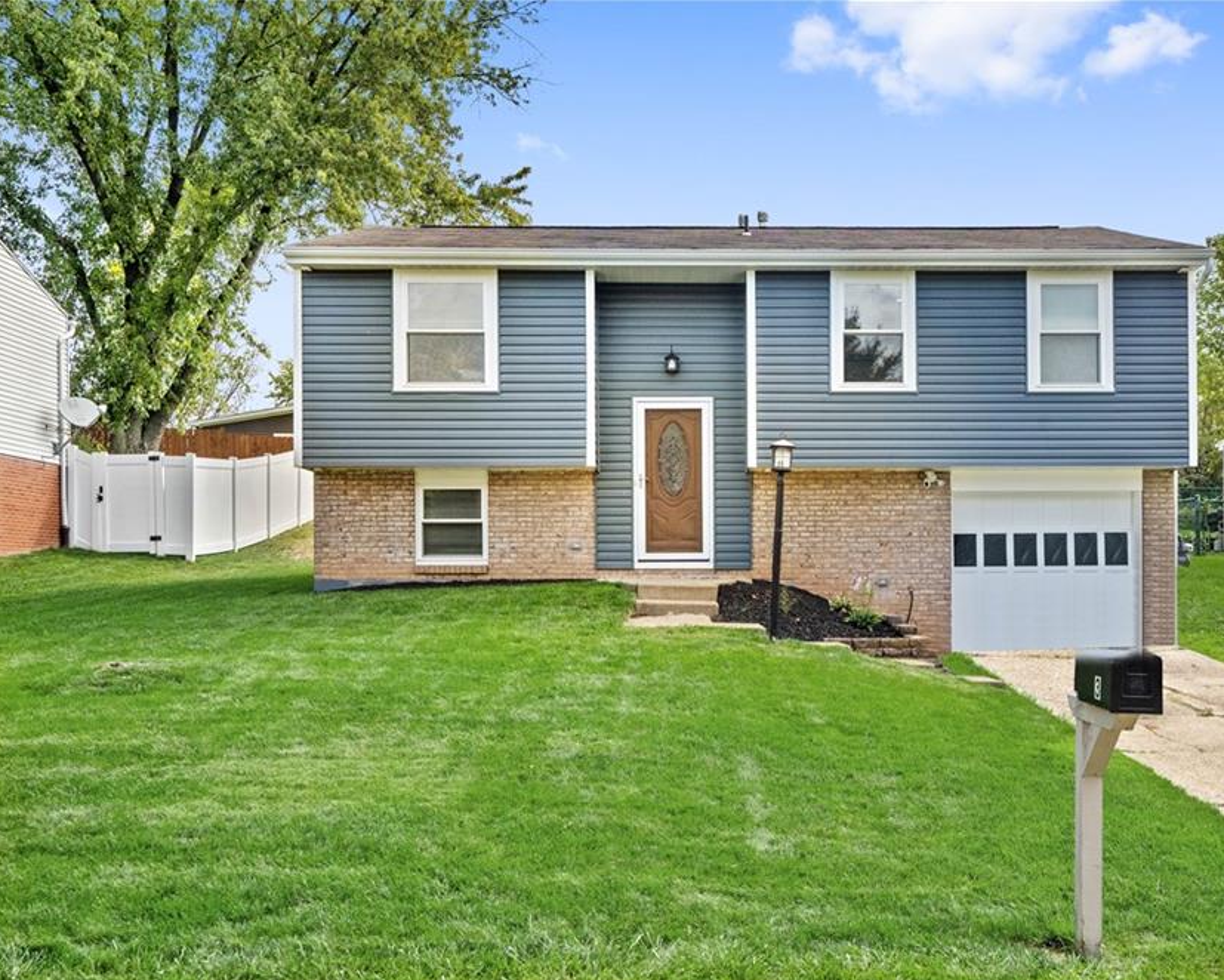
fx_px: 1304
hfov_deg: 50.0
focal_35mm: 36
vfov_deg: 41.2
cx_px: 730
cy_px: 503
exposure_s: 1/800
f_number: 8
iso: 2000
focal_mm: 31
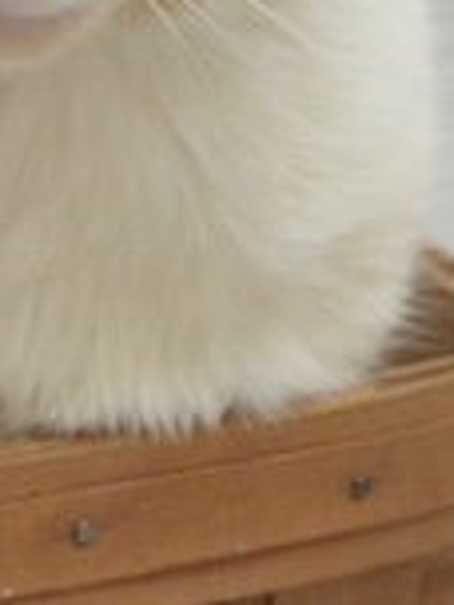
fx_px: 3410
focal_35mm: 195
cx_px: -398
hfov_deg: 7.4
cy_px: -82
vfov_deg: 10.0
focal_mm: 38
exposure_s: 1/125
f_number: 5.6
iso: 2000
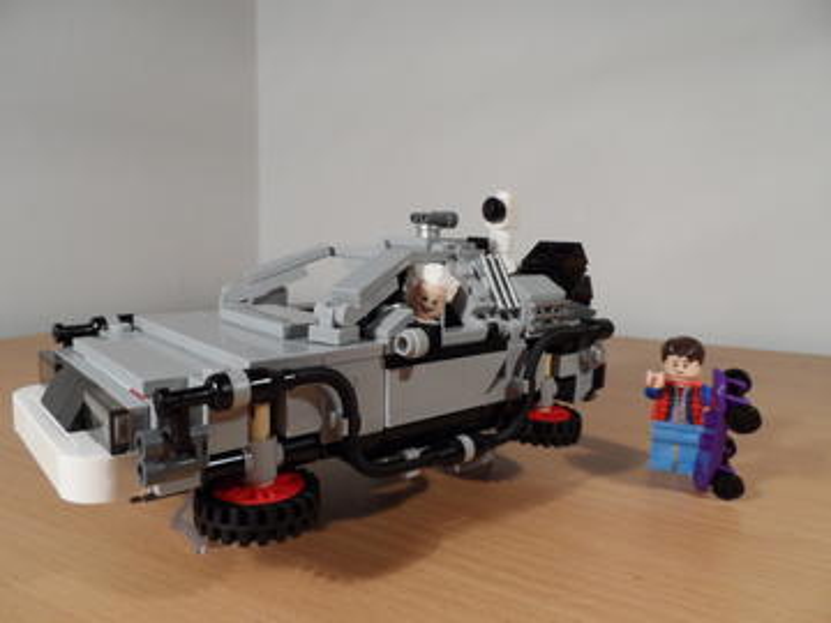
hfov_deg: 71.6
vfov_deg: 56.8
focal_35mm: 24
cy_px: 312
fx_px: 576
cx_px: 416
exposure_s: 1/45
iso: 200
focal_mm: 4
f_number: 3.2
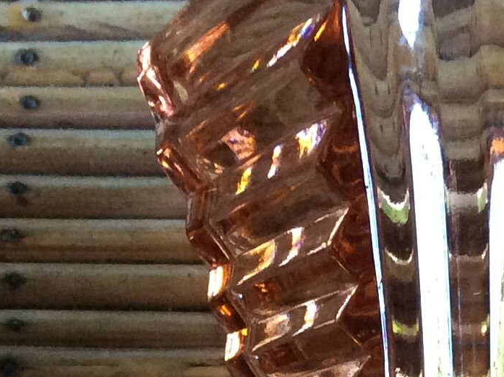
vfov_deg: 11.9
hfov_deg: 16.4
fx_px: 1731
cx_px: 432
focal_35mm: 119
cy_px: 541
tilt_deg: -78.7
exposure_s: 1/25
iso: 250
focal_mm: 3.3
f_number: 2.4
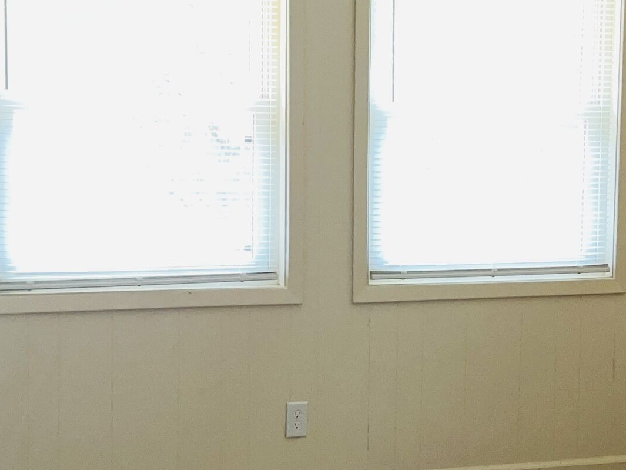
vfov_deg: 19.6
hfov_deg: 26.0
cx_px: 286
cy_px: 239
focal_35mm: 75
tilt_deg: -5.1
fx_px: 1356
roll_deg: -0.5
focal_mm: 5.1
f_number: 1.6
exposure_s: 1/13
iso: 125
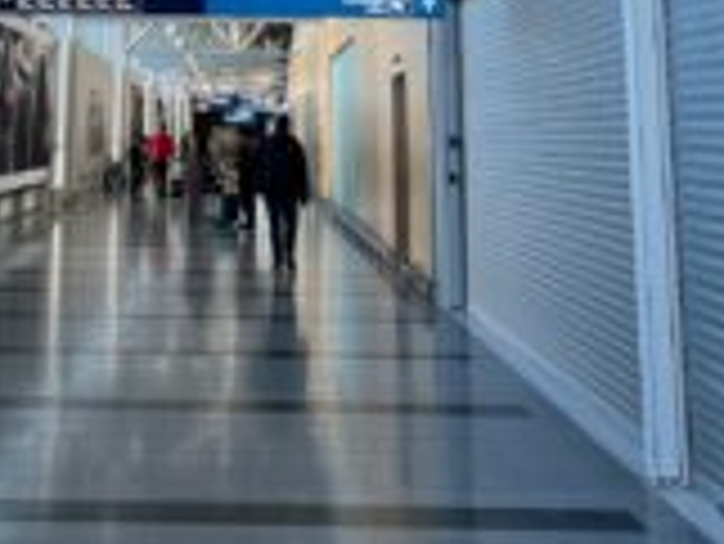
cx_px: 216
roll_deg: -1.4
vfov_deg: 23.6
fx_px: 1214
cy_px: -58
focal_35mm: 58
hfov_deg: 32.8
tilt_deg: +8.7
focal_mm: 5.1
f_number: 1.6
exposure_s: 1/100
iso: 64
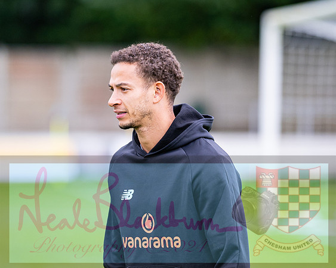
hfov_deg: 7.5
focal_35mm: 259
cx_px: 179
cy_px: 129
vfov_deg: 6.0
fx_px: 2572
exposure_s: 1/2000
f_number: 2
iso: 500
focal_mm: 135
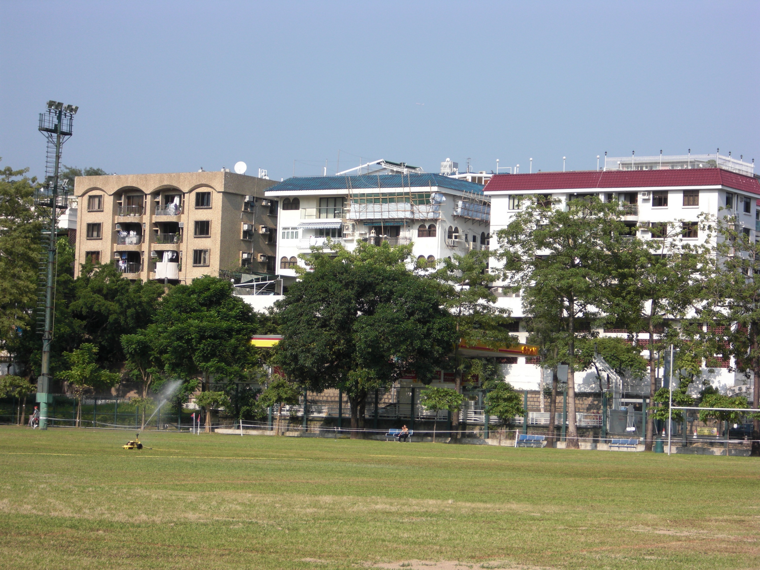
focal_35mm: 108
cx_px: 380
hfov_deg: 18.2
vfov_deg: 13.7
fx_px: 2371
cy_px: 285
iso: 50
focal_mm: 18.9
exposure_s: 1/250
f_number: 5.3
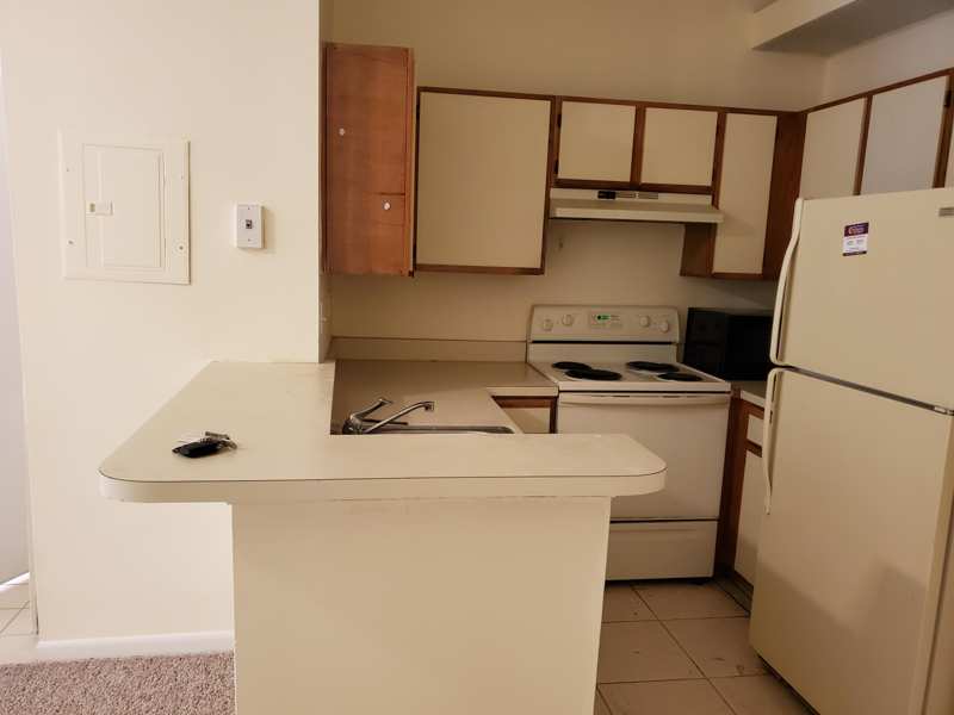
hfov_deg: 67.3
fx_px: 717
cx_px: 477
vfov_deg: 53.1
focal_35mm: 26
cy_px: 358
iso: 200
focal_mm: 4.3
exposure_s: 1/39
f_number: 1.5
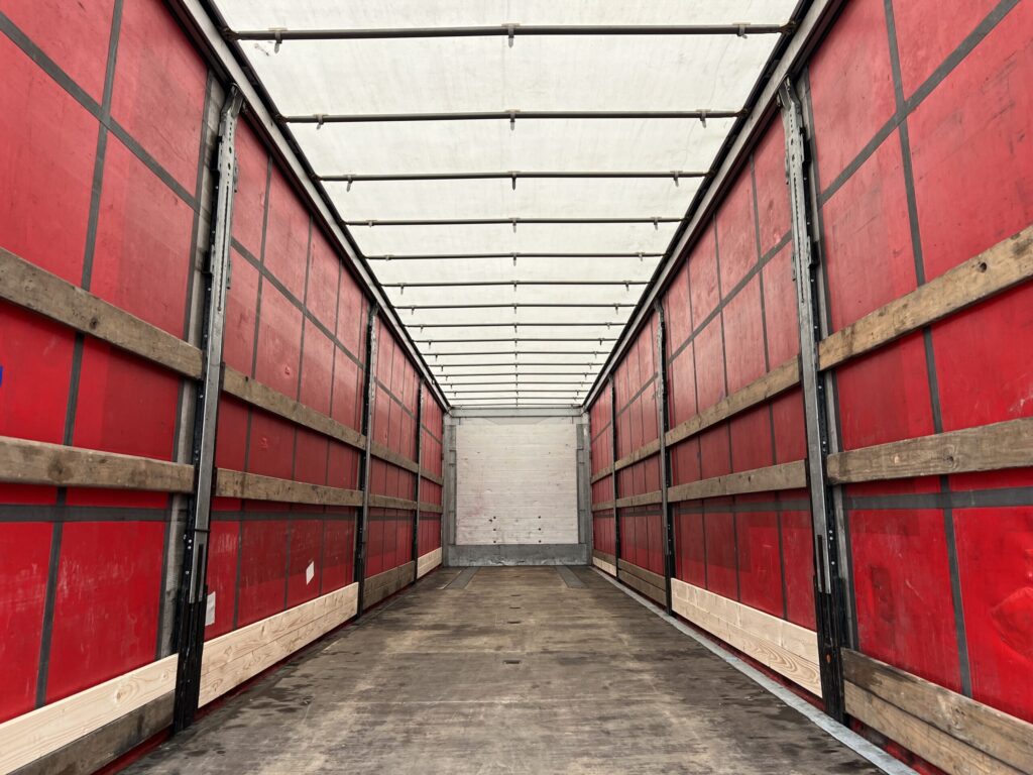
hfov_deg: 67.3
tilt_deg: +10.1
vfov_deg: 53.1
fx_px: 776
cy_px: 388
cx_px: 516
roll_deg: +0.7
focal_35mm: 26
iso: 50
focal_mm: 5.7
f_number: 1.5
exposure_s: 1/121
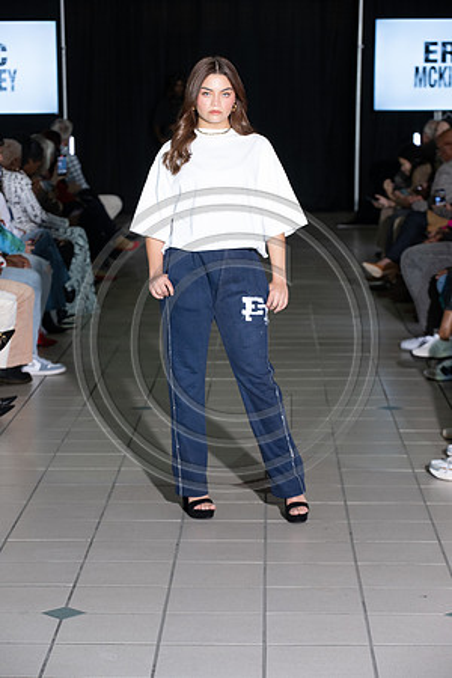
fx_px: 1883
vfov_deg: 20.4
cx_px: 226
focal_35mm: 100
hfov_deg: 13.7
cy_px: 339
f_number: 5.6
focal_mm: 100
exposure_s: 1/160
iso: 1250
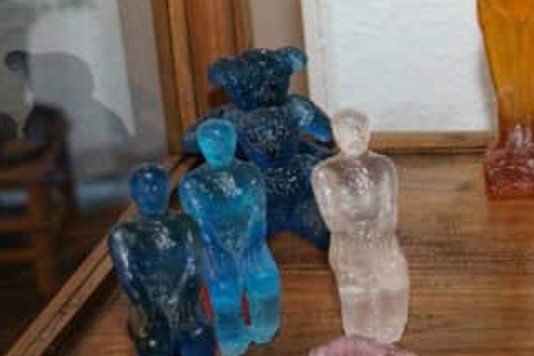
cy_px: 97
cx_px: 621
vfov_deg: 13.8
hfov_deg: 19.5
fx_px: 1468
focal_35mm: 99
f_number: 4
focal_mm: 31
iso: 800
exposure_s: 1/125
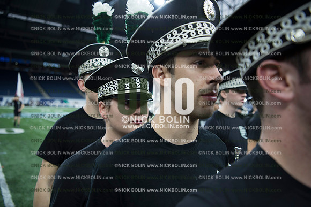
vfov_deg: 43.6
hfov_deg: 61.9
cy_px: 104
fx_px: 259
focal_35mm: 30
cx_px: 156
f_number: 3.2
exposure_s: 1/500
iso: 800
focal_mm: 30
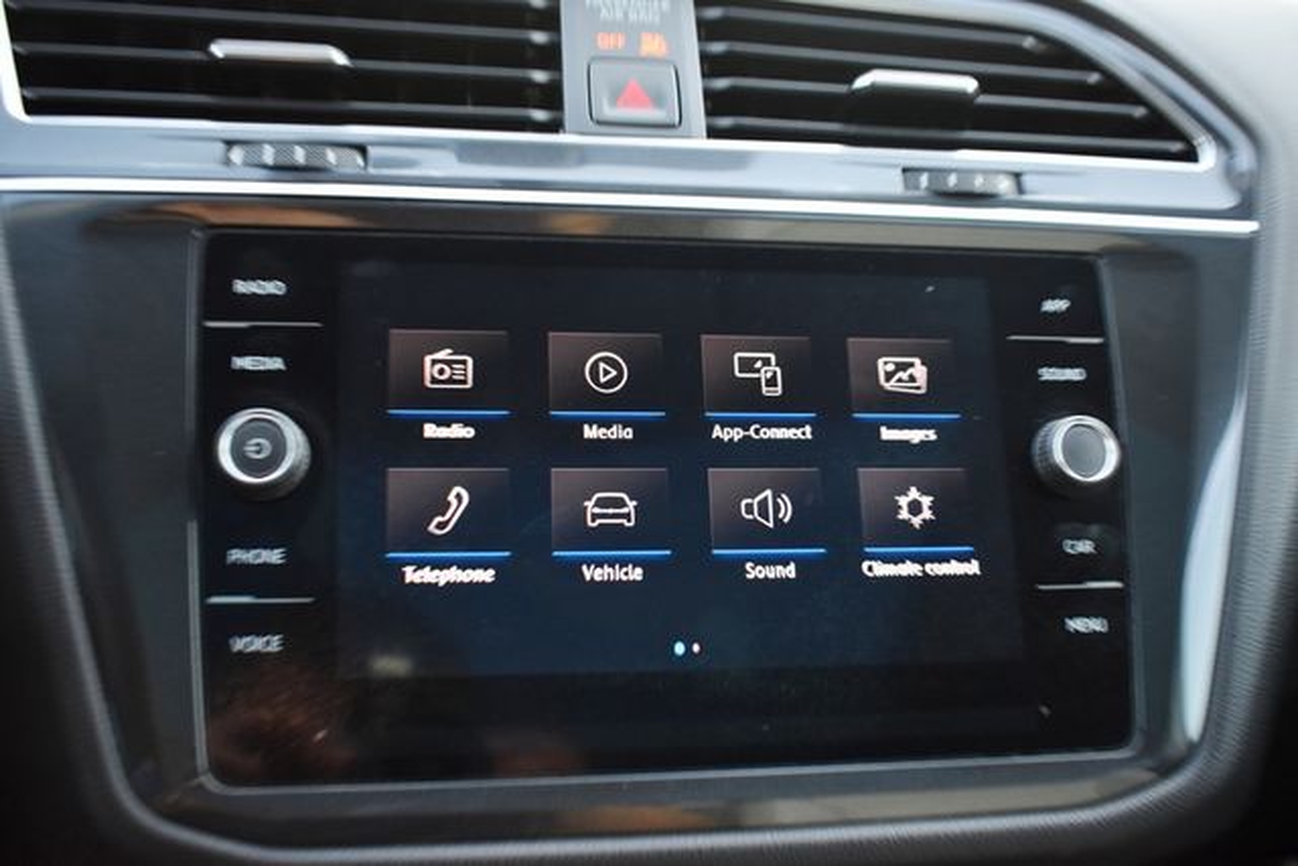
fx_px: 1352
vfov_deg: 35.5
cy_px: 433
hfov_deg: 51.3
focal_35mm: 38
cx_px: 649
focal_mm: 25
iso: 900
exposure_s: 1/125
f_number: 4
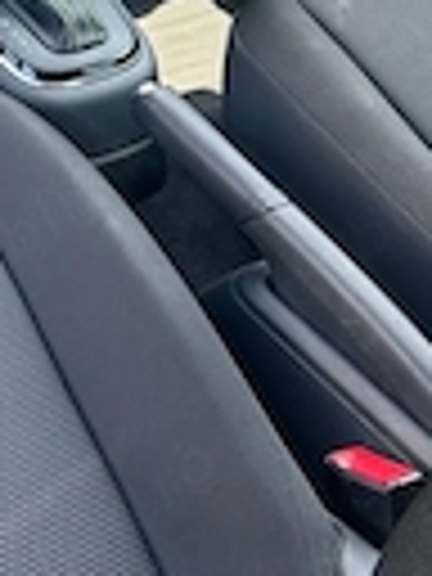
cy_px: -94
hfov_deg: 16.8
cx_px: -189
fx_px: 1348
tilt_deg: -31.1
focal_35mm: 81
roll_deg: -3.1
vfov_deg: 22.4
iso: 64
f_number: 1.5
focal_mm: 5.7
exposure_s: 1/171
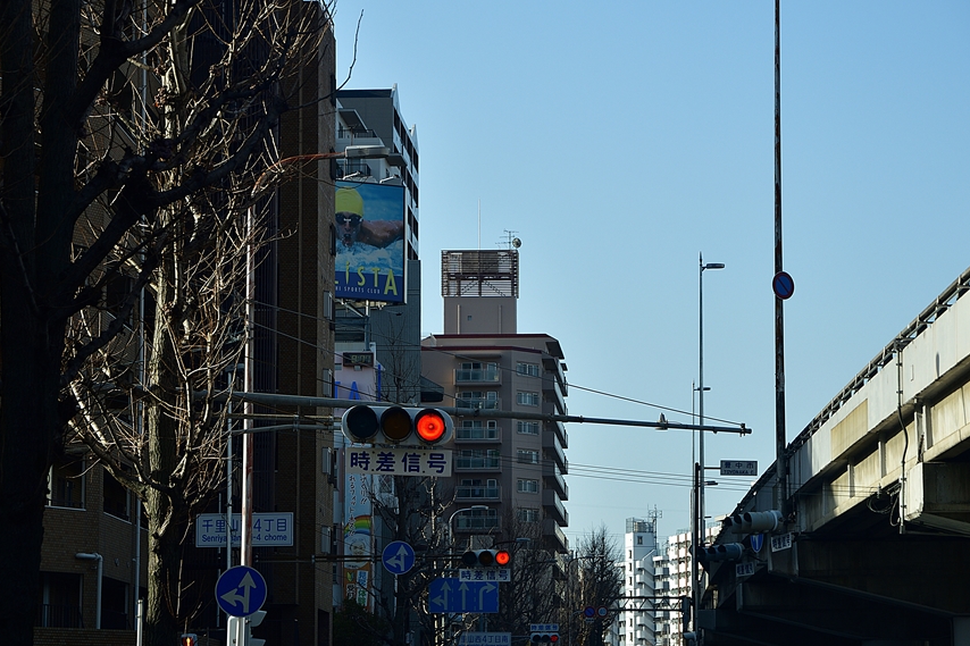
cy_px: 322
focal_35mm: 123
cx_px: 478
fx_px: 3313
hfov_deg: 16.7
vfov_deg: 11.1
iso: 100
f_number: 5
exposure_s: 1/400
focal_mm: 70
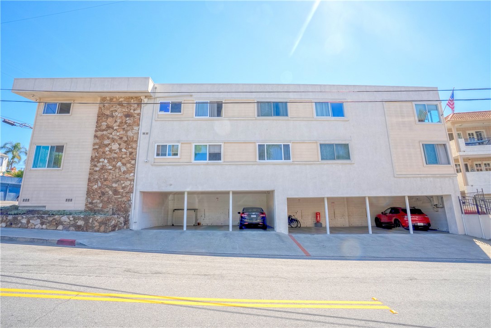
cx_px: 246
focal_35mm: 16
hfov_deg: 96.7
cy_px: 164
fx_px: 218
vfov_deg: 73.8
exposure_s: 1/4000
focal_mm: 16
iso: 400
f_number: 11
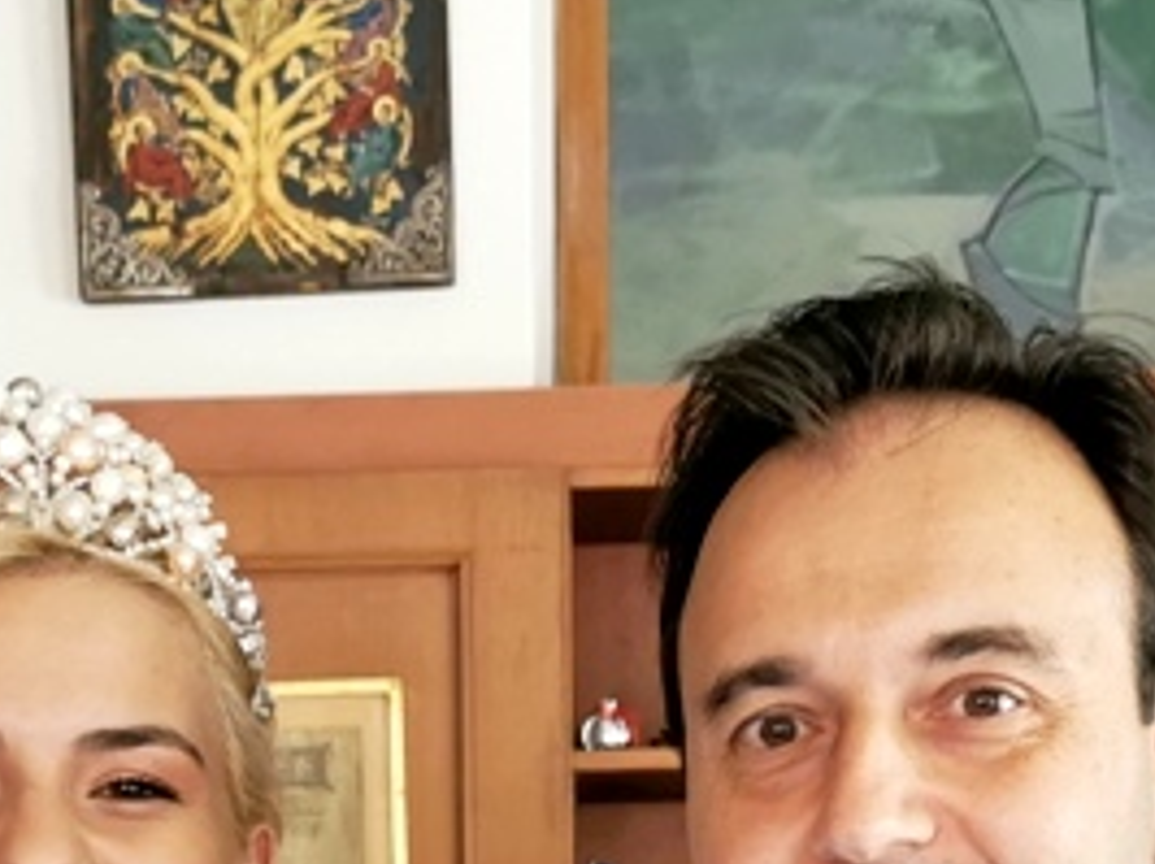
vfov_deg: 12.7
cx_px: 417
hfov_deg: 18.9
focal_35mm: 104
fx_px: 3467
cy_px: 1628
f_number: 1.8
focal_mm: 5.58
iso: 160
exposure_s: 1/50
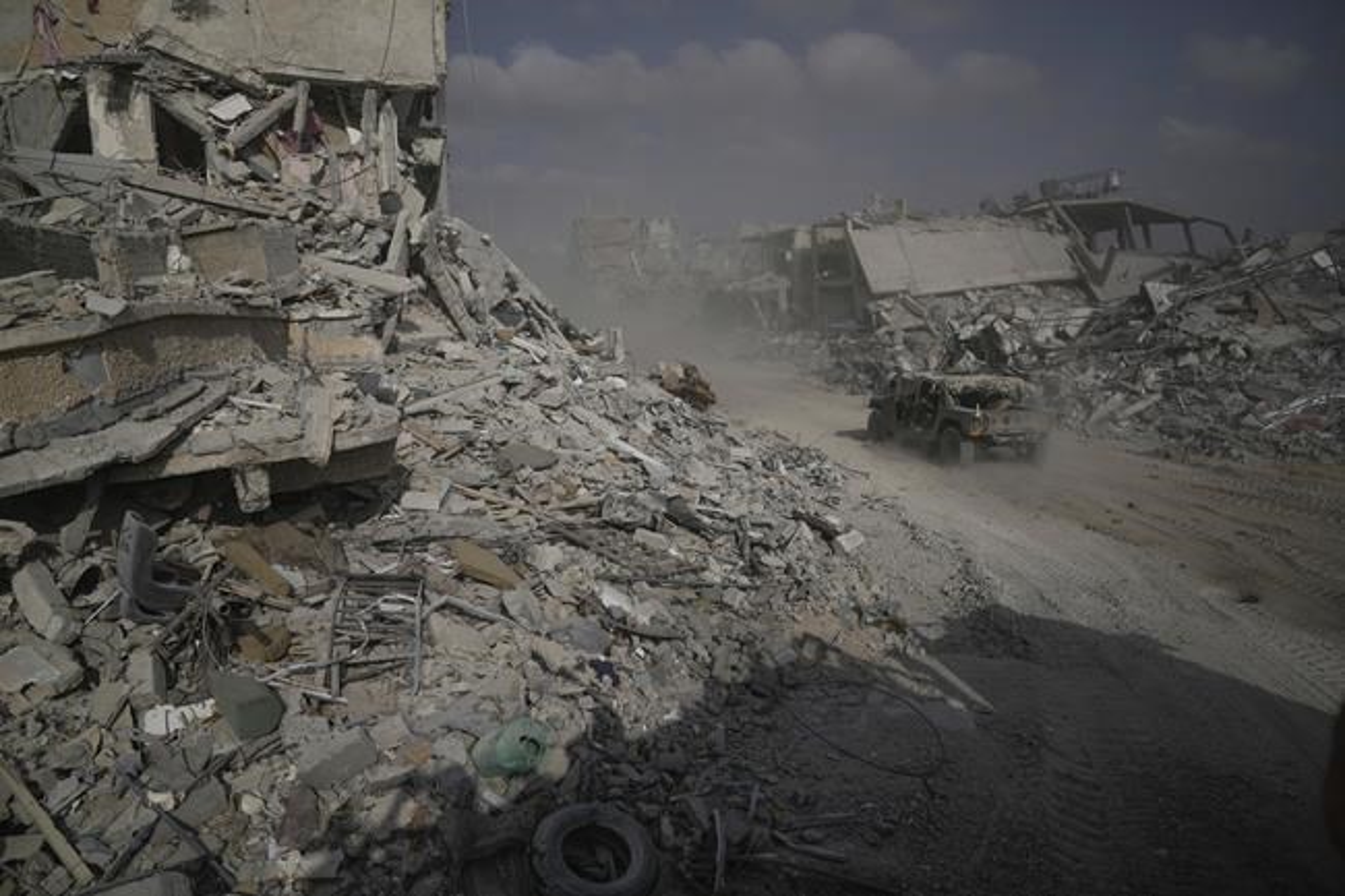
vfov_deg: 53.1
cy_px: 448
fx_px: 896
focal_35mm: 24
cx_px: 672
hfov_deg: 73.8
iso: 200
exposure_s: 1/4000
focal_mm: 24
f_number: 6.3
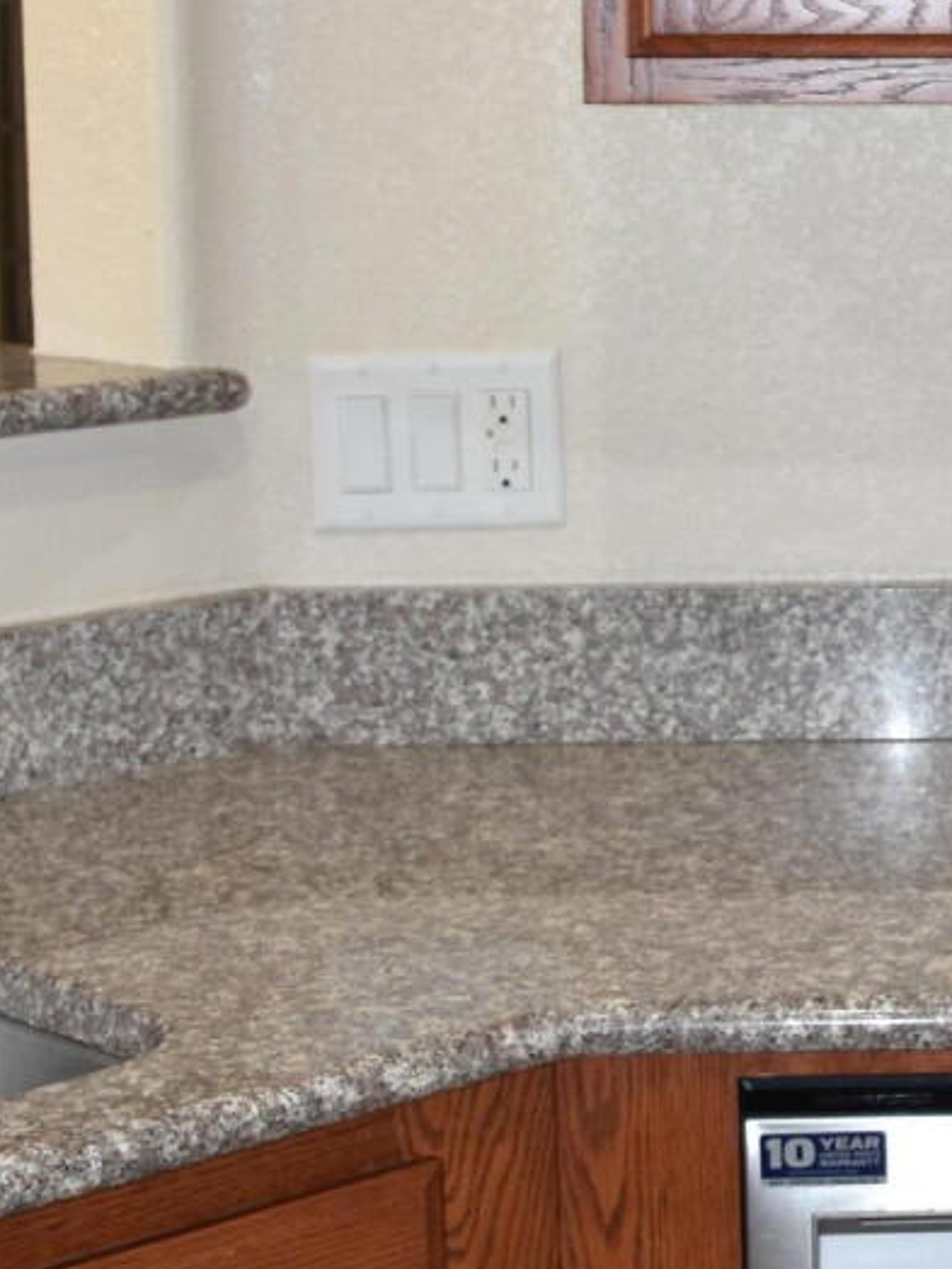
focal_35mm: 99
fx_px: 3630
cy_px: 279
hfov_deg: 13.9
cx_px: 1484
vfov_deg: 19.7
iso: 450
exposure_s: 1/60
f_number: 4
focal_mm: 18
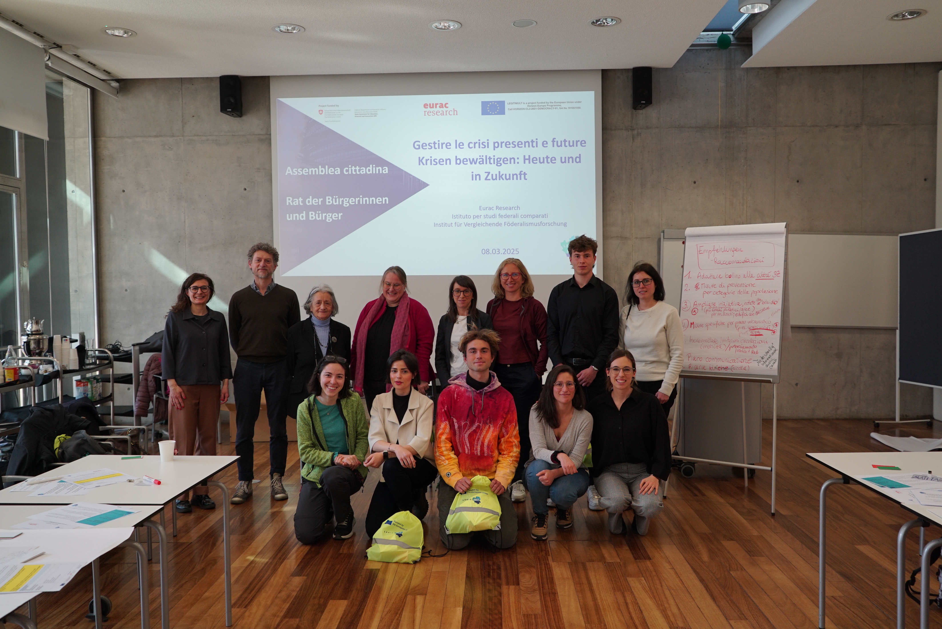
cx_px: 471
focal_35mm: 29
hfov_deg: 63.6
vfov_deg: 45.0
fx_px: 759
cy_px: 314
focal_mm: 29
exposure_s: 1/160
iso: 640
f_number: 4
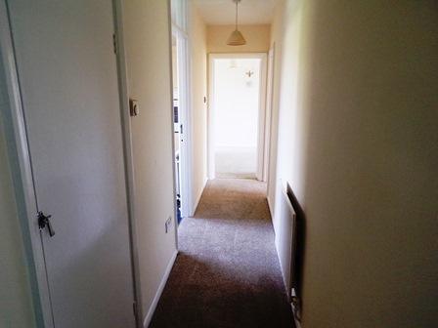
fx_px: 304
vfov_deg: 56.8
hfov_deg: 71.6
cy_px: 164
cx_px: 219
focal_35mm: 24
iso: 200
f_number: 3
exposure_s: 1/27
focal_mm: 4.3
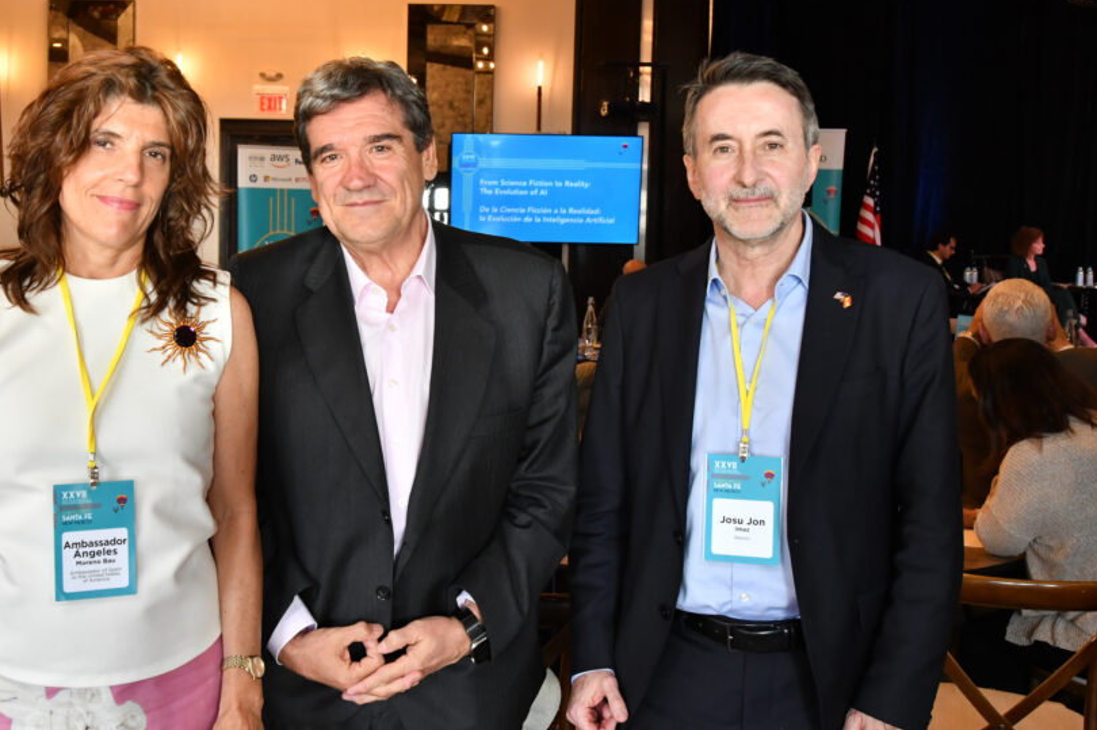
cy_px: 336
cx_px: 432
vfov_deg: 30.7
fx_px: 1329
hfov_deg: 44.6
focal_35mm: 44
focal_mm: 23
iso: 2000
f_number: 8
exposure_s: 1/200
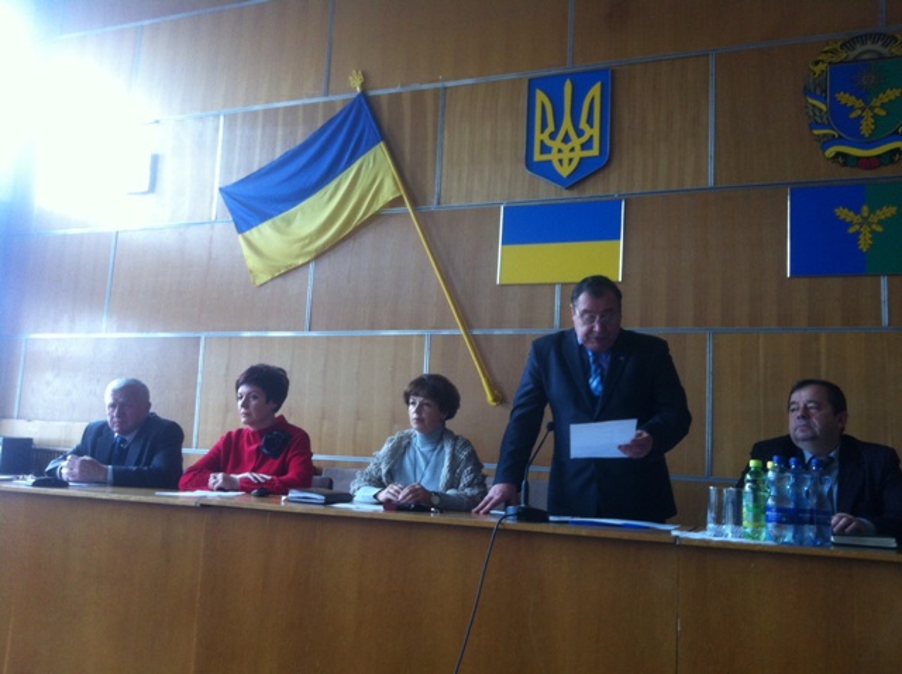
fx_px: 911
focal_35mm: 35
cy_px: 337
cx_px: 451
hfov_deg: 52.7
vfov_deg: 40.6
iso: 125
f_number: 2.8
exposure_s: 1/15
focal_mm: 3.85
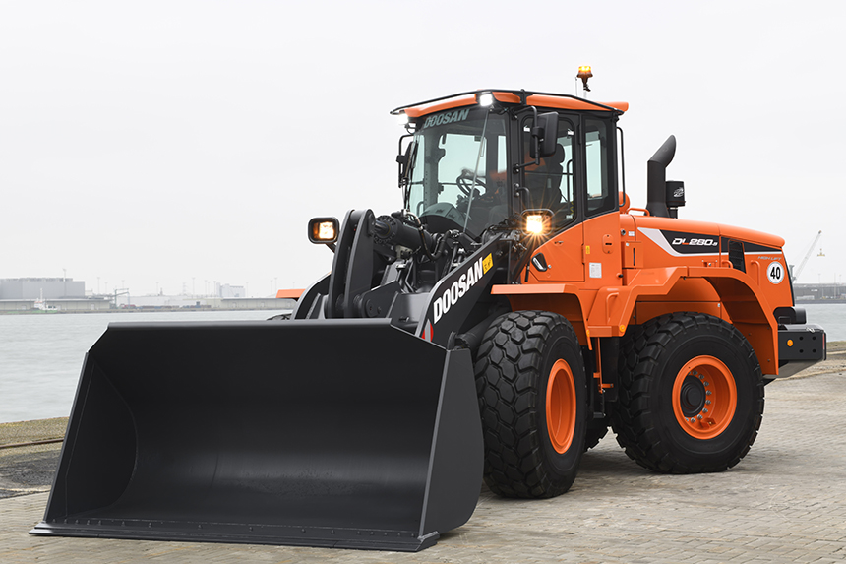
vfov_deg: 19.4
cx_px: 423
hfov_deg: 28.8
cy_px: 282
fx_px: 1645
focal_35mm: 70
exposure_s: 2
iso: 64
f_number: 22
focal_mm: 70
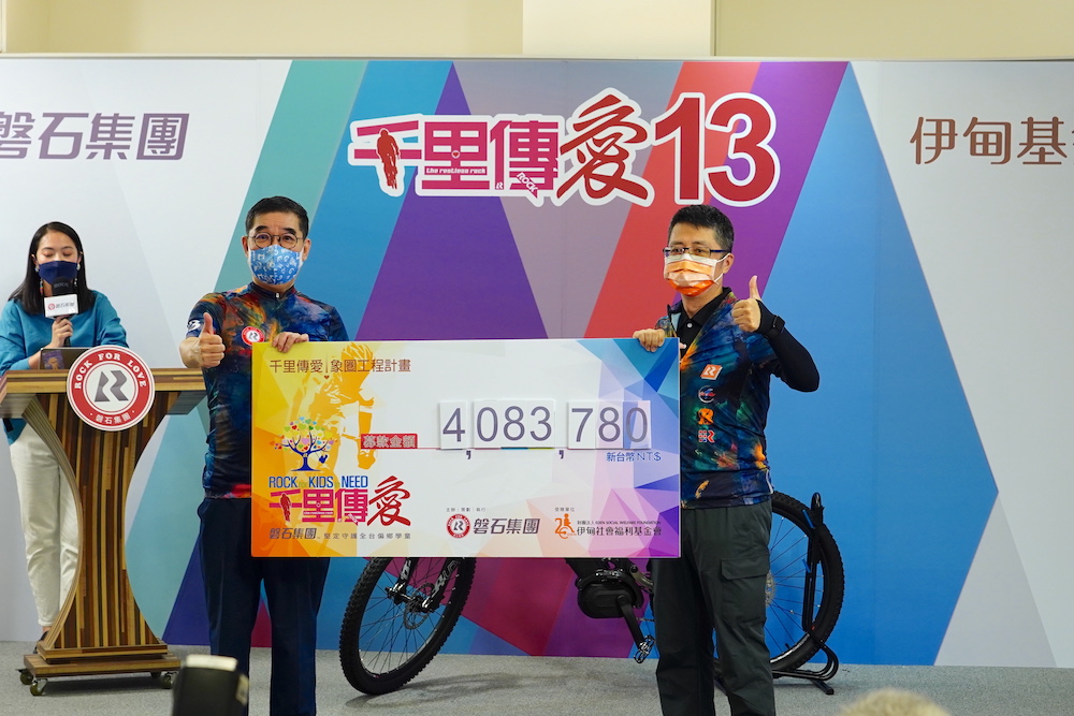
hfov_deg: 24.8
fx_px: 2447
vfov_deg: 16.7
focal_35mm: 82
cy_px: 358
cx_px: 537
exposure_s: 1/125
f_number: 5
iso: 1250
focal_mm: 55
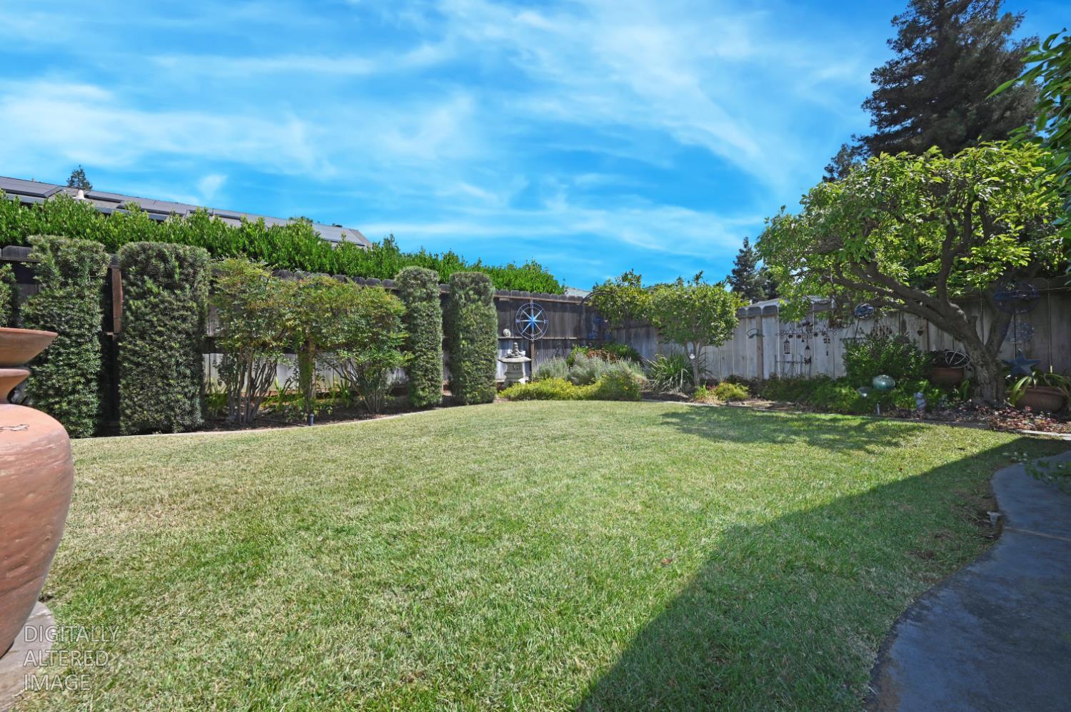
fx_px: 416
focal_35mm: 14
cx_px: 536
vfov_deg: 81.1
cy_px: 356
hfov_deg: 104.3
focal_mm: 14
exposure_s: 1/200
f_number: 9
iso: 100
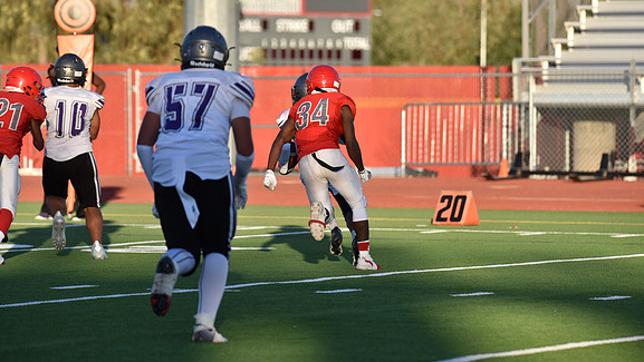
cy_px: 148
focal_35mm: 337
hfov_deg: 6.4
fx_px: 5757
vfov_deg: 3.6
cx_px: 321
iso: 280
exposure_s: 1/800
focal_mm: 320
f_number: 5.6
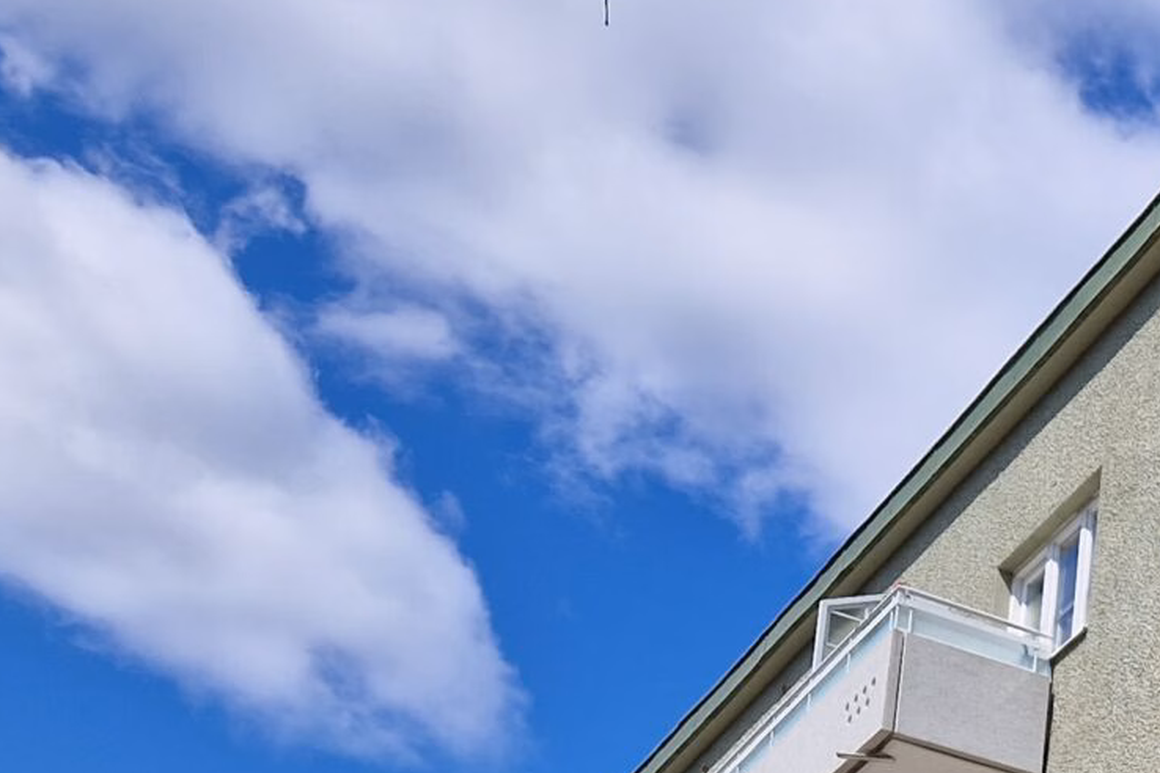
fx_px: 2674
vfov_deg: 15.0
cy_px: 1224
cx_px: 1731
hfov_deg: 20.9
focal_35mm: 83
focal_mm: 5.4
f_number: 1.8
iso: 50
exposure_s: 1/2312
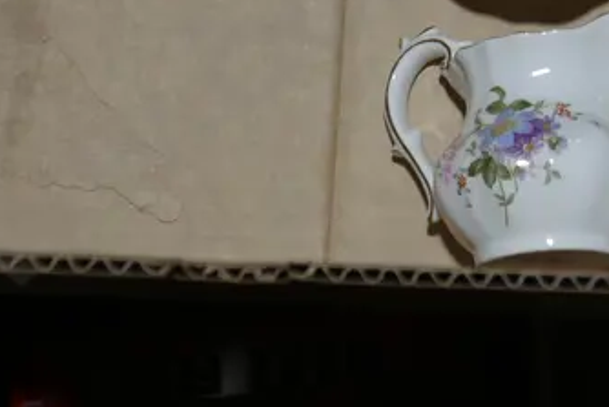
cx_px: 616
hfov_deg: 19.4
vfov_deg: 12.7
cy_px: -214
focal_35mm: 102
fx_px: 1726
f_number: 4.5
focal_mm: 16
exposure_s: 1/160
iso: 200
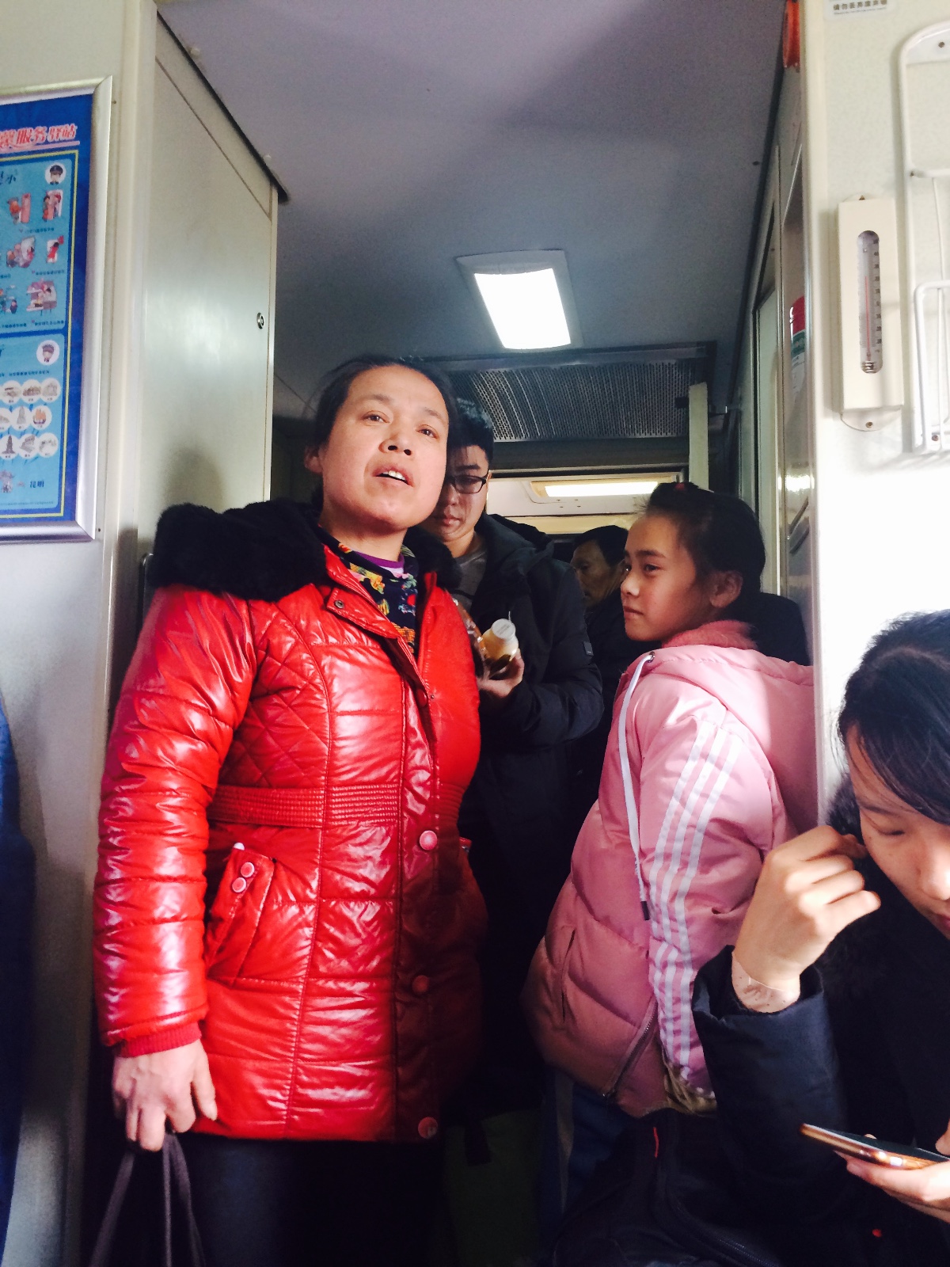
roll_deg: +1.2
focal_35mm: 29
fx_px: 1061
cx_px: 475
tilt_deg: +5.7
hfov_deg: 48.2
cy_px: 634
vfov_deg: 61.7
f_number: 2.2
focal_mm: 4.15
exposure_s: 1/33
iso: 125
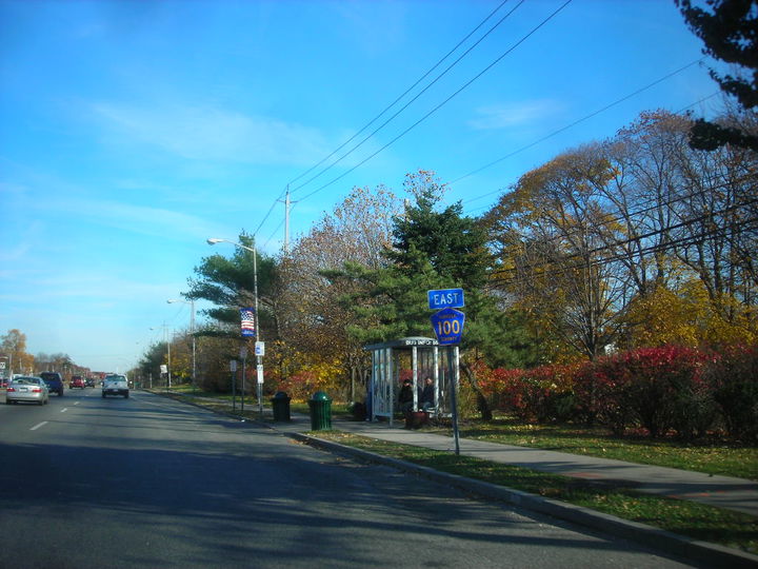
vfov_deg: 37.7
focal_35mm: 38
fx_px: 832
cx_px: 379
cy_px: 284
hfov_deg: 49.0
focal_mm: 6.3
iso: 50
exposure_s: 1/360
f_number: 3.2
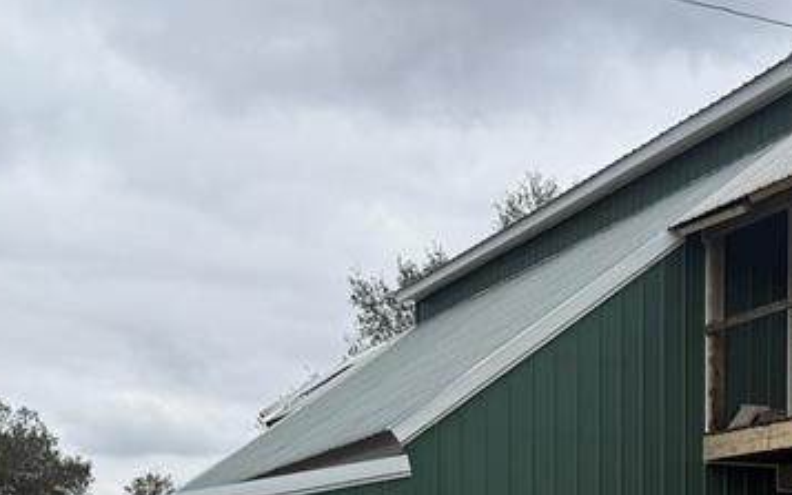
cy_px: 586
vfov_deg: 17.1
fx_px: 1575
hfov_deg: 27.7
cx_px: 612
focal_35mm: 73
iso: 80
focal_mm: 6.76
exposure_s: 1/4167
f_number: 1.78
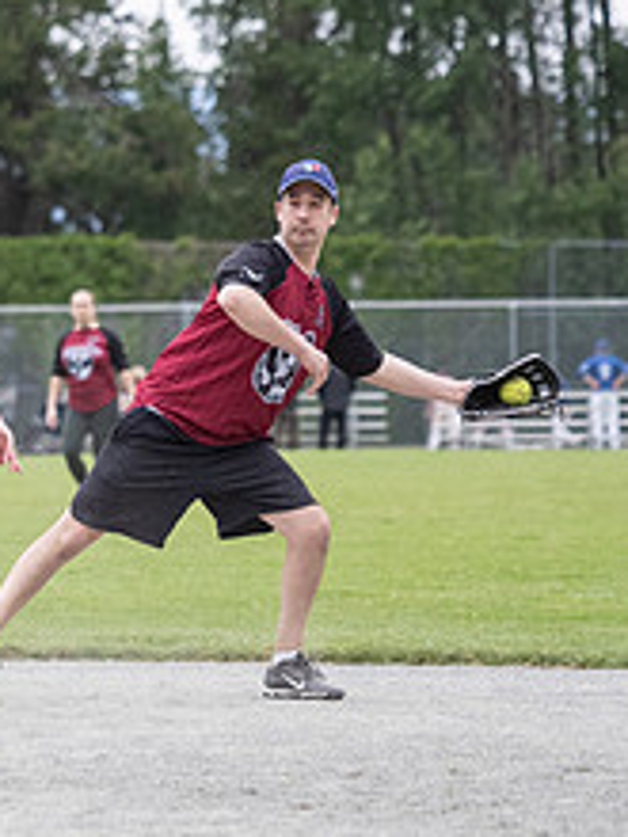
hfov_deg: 3.8
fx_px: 9385
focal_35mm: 388
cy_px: 388
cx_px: 40
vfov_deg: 5.1
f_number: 2.8
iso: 1250
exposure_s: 1/1250
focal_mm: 95
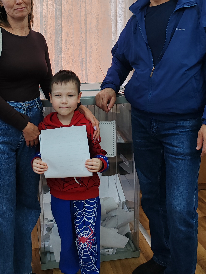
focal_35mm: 42
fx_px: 333
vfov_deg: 44.0
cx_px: 80
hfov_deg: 34.2
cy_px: 87
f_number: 1.9
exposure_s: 1/100
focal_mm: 6.12
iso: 320
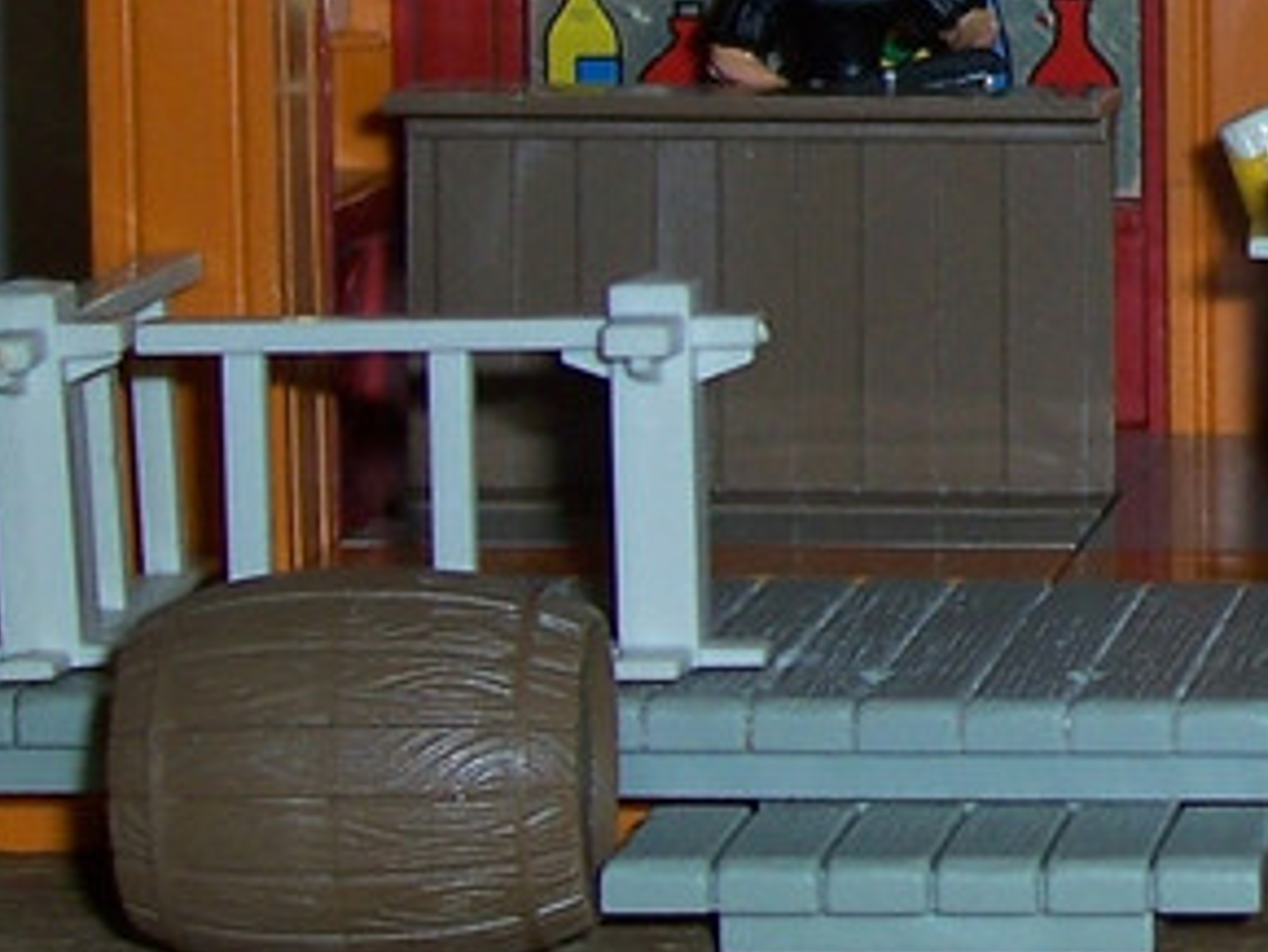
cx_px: 2042
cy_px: -193
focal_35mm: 155
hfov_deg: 12.0
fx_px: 5680
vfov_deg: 9.5
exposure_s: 1/60
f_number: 3
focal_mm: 7
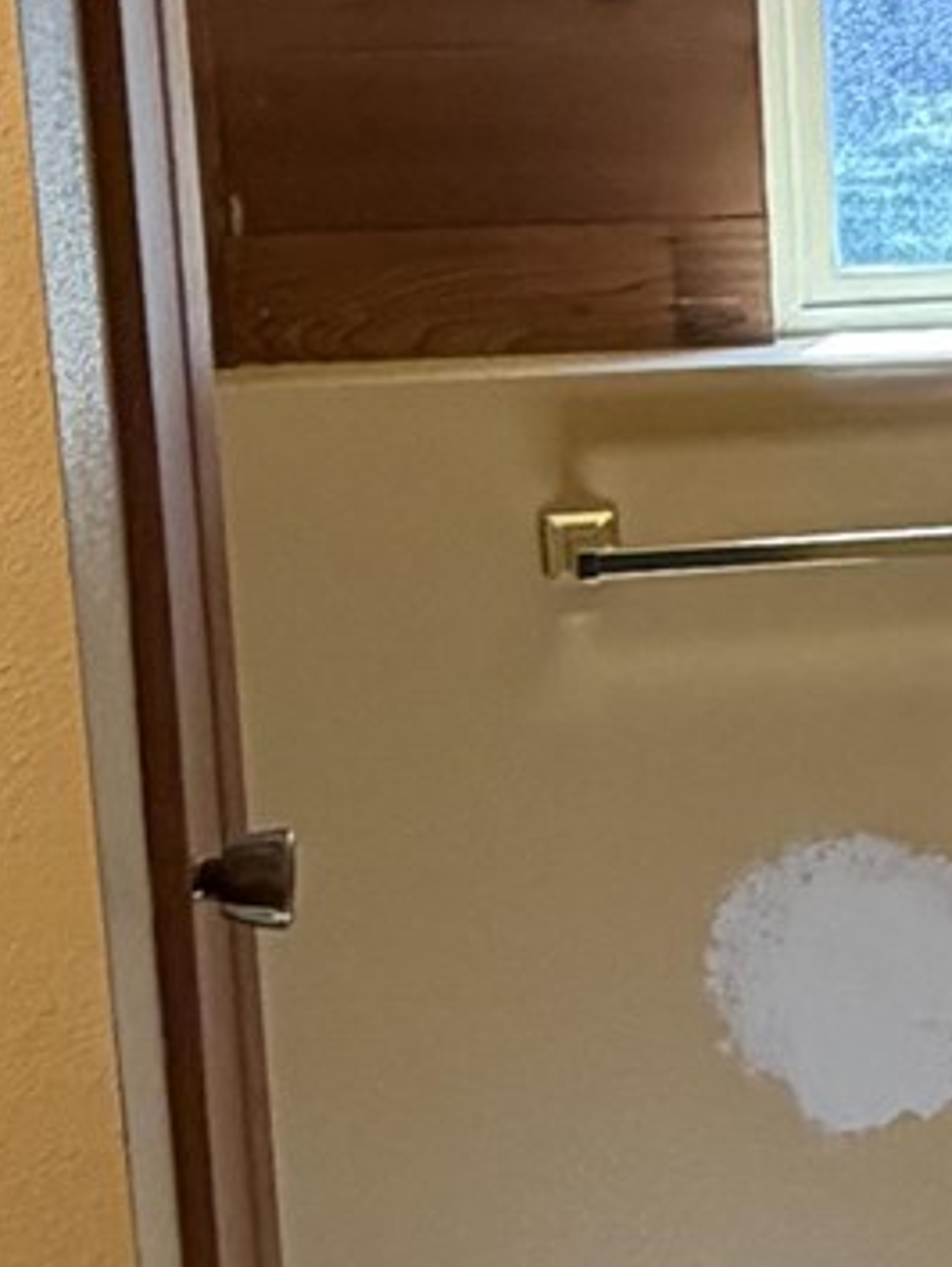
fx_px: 3333
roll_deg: +1.4
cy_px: 637
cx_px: 1299
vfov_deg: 21.5
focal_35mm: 91
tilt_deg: -10.3
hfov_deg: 15.3
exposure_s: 1/120
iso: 200
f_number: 2.2
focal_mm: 2.22
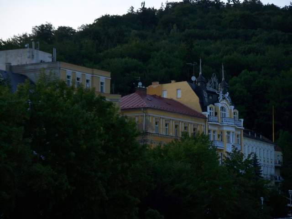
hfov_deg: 14.8
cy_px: 110
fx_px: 1122
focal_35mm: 133
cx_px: 146
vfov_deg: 11.1
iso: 200
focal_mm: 28
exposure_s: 1/160
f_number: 4
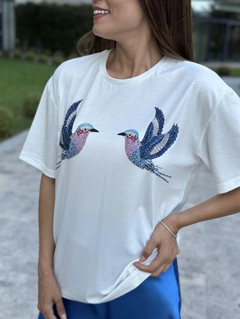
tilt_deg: -15.5
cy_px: 160
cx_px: 120
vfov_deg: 39.6
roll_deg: -3.3
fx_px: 443
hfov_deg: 30.3
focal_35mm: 48
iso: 80
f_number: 1.78
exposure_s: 1/612
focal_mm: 6.86
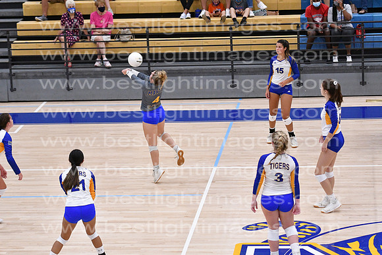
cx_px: 191
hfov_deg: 15.2
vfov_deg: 10.2
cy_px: 128
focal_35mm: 135
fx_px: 1433
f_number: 3.2
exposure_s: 1/1000
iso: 6400
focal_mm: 90
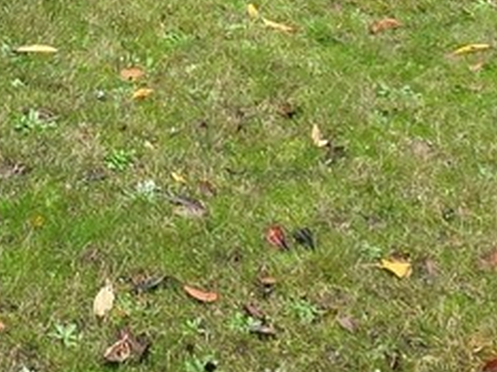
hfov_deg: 21.6
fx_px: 1277
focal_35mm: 89
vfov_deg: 14.4
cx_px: 70
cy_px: -319
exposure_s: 1/280
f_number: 2.2
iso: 50
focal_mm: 2.2
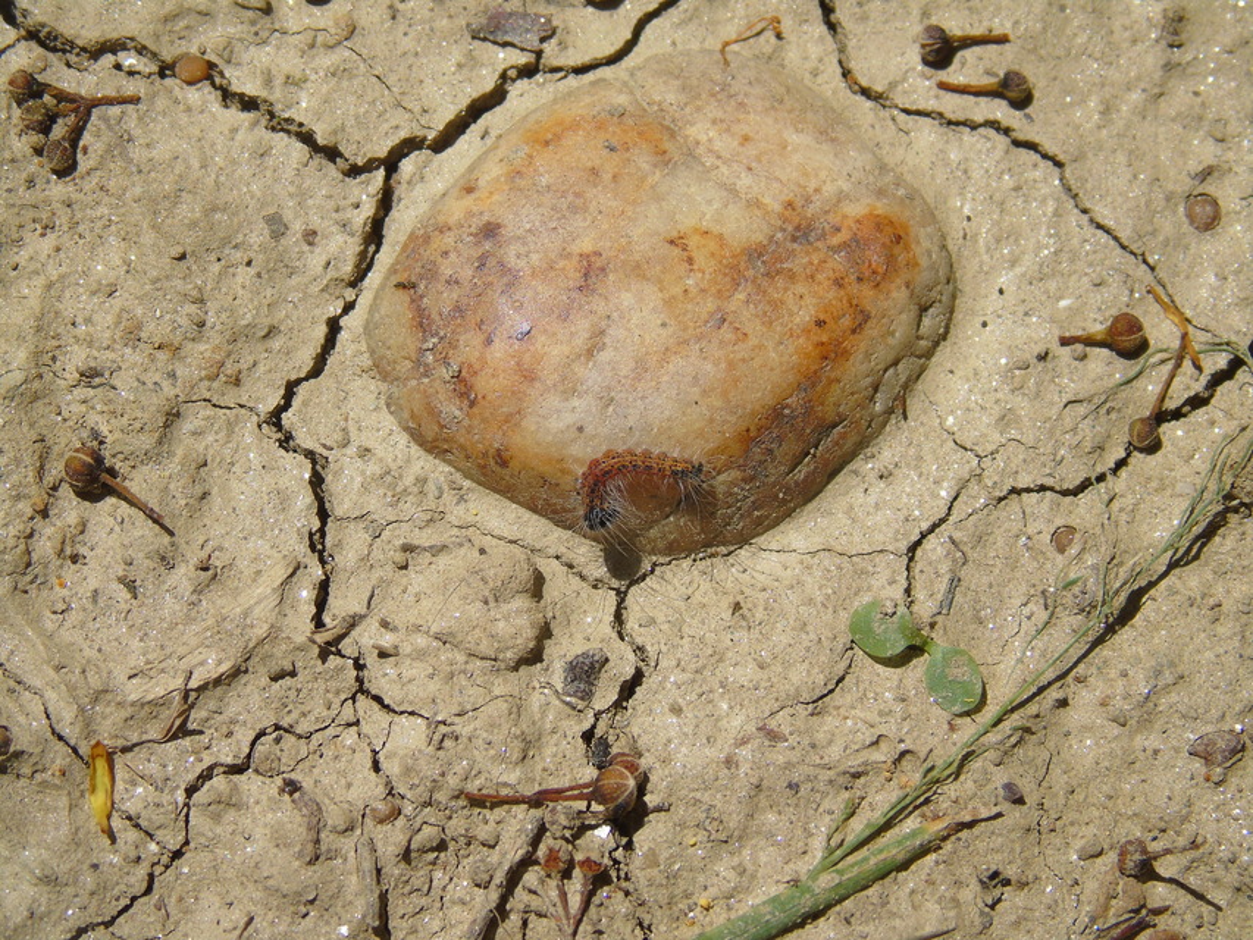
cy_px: 470
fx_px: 5141
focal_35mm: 142
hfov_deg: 13.9
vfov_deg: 10.4
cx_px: 626
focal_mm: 25
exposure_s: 1/1000
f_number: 4.7
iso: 80
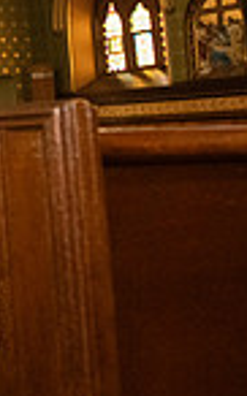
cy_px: 50
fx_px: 874
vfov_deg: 24.9
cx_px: -524
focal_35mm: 81
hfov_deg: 10.5
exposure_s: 1/160
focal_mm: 20
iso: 6400
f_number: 3.5
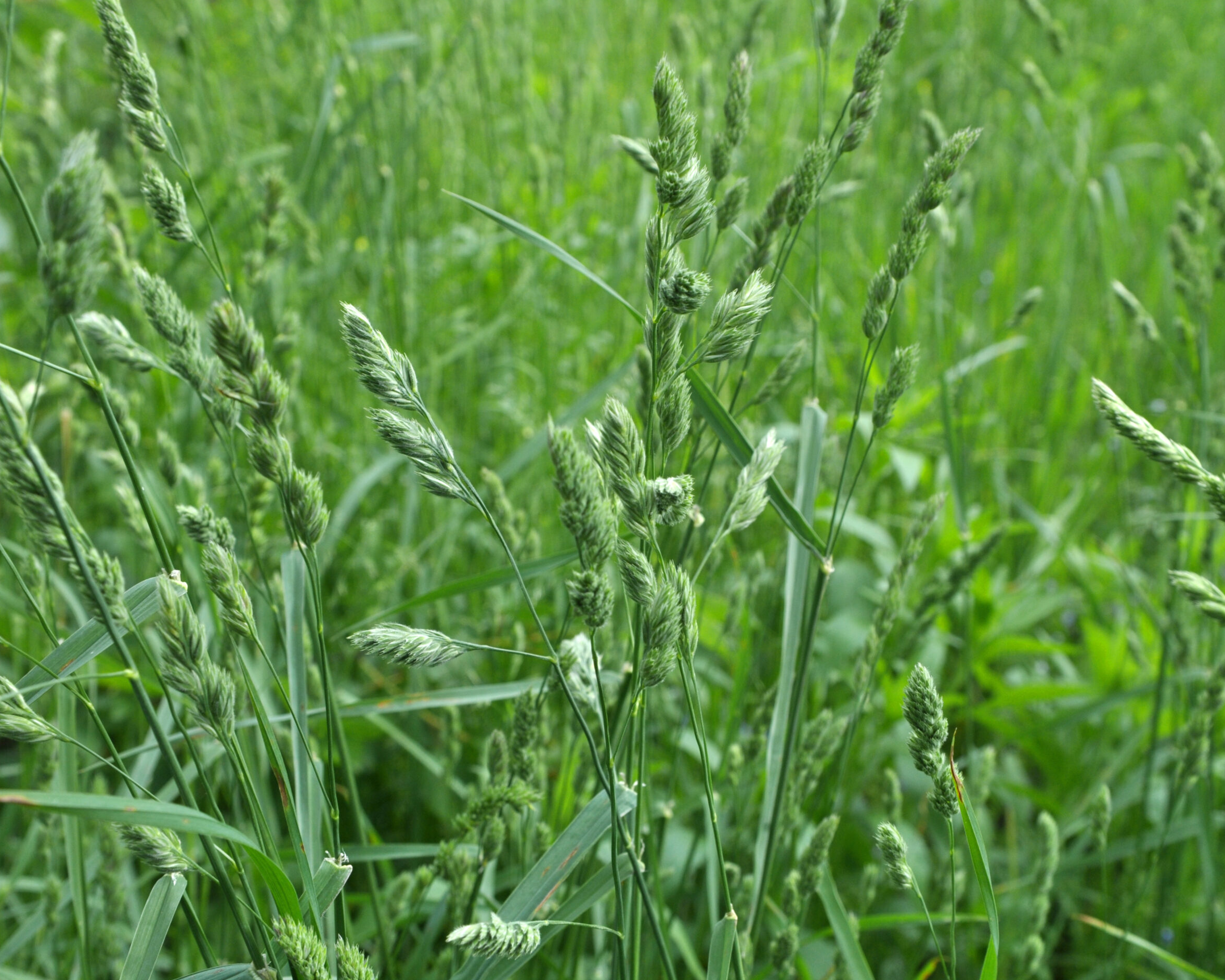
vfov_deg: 27.6
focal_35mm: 55
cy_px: 489
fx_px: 1994
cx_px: 642
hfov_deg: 34.1
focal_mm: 32
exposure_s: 1/250
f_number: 8
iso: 250
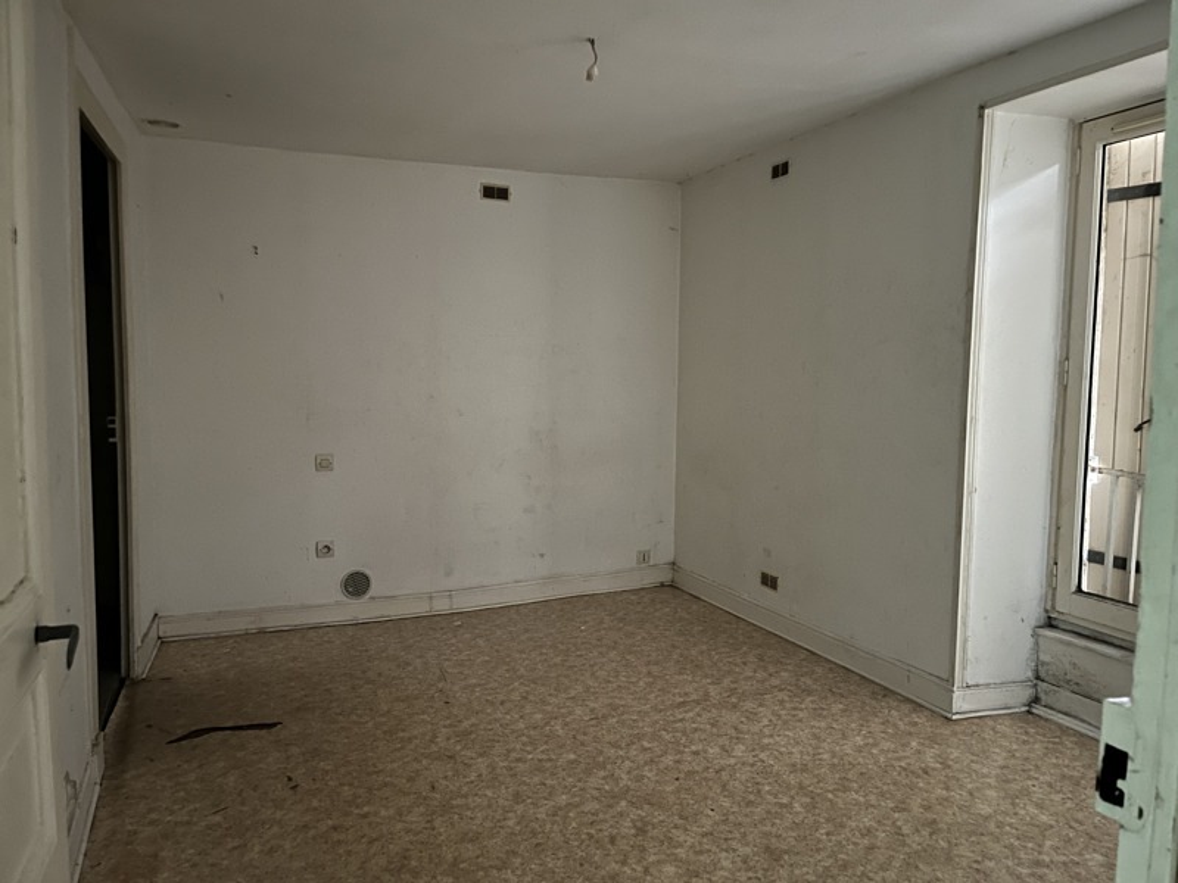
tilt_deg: -4.9
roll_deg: -1.1
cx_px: 589
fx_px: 885
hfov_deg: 67.3
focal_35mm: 26
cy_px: 442
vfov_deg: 53.1
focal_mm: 5.1
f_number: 1.6
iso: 640
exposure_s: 1/13
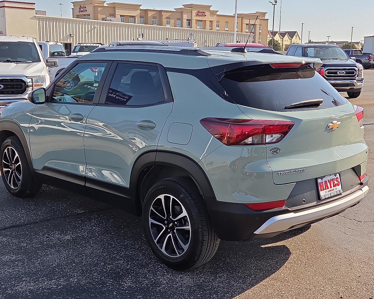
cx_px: 180
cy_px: 150
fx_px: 509
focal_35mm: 46
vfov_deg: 32.7
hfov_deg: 40.3
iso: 25
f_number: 1.8
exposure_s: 1/1429
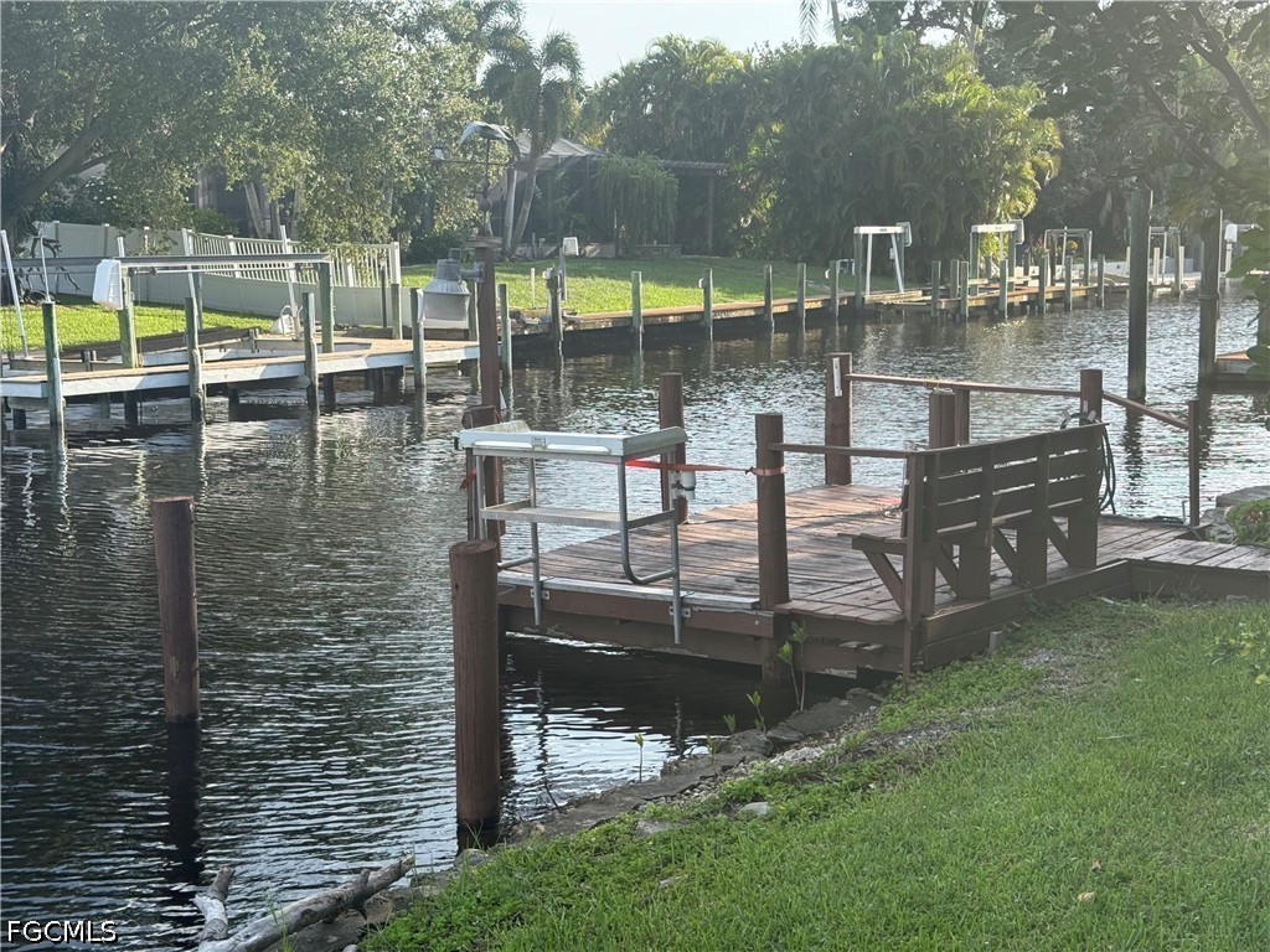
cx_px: 635
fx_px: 1761
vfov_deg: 30.3
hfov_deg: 39.7
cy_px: 476
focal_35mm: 48
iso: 64
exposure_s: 1/1242
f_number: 1.78
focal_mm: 6.76
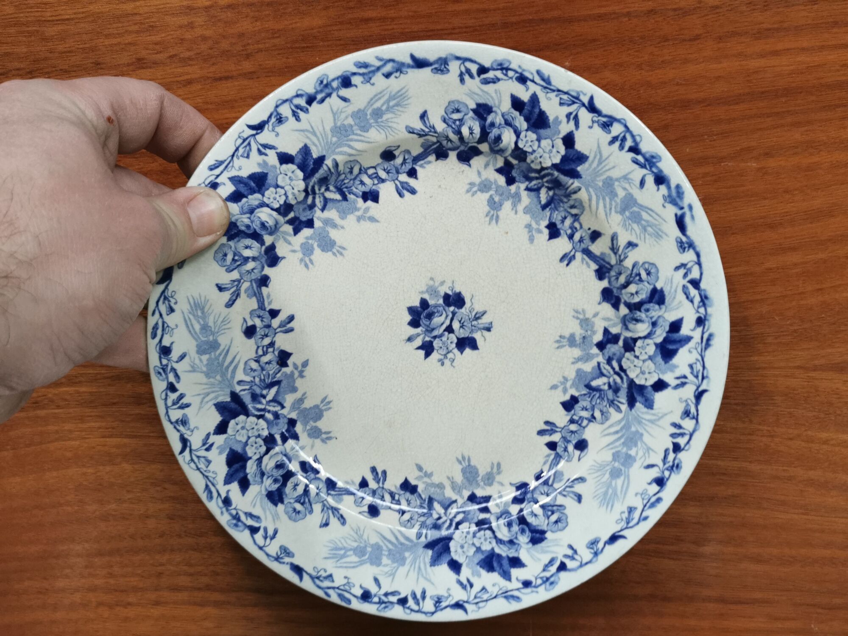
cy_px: 318
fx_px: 931
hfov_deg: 49.0
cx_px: 424
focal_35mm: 38
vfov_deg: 37.7
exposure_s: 1/50
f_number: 1.8
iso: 125
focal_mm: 5.58
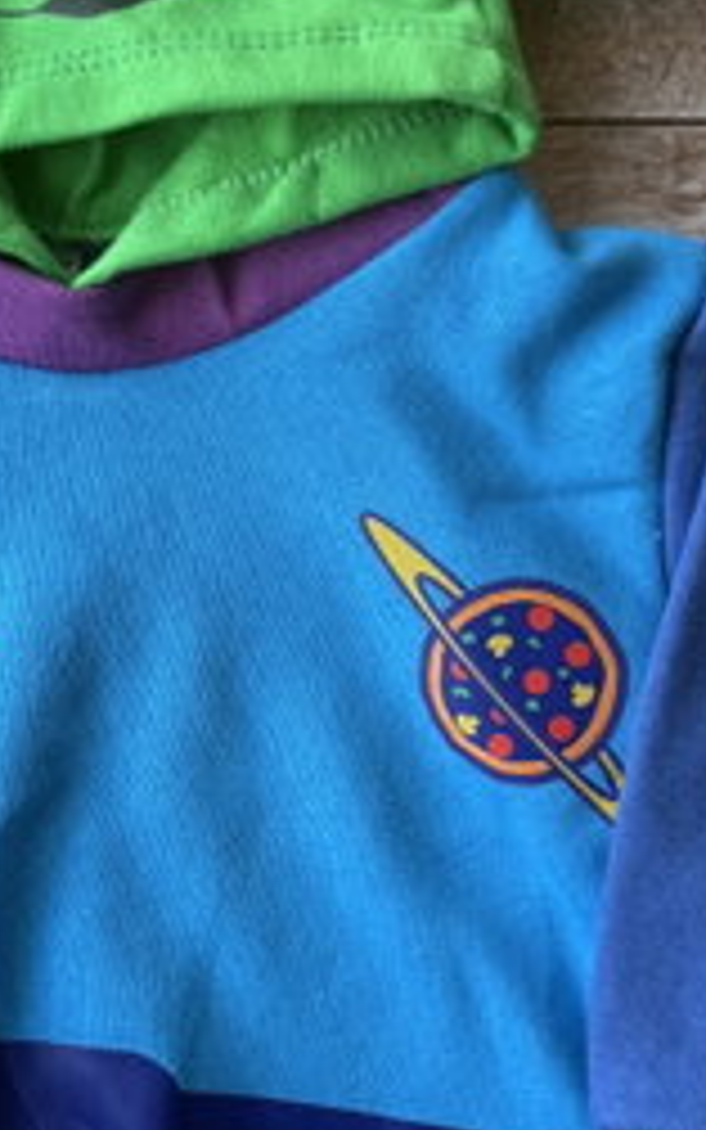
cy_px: 597
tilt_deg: -71.7
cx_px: 85
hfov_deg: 23.4
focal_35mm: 54
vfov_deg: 37.5
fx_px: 1661
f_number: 1.78
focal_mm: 6.76
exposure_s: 1/194
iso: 64
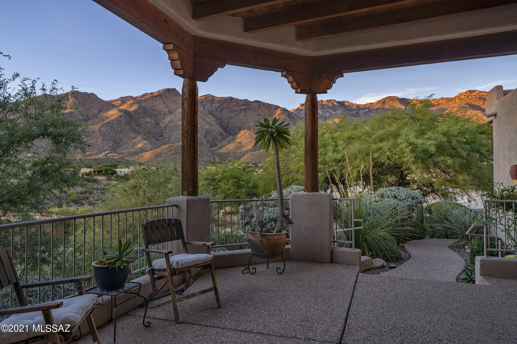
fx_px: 330
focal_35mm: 23
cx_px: 258
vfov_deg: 55.1
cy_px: 172
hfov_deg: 76.1
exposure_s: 1/13
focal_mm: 23
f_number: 6.3
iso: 100
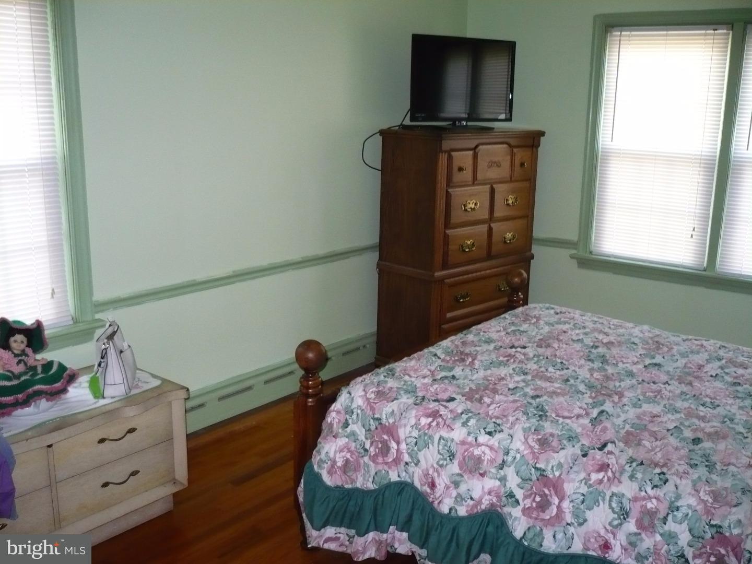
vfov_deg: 40.7
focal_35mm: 35
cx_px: 376
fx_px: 760
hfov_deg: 52.6
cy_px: 282
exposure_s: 1/30
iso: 200
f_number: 2.8
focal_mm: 5.8
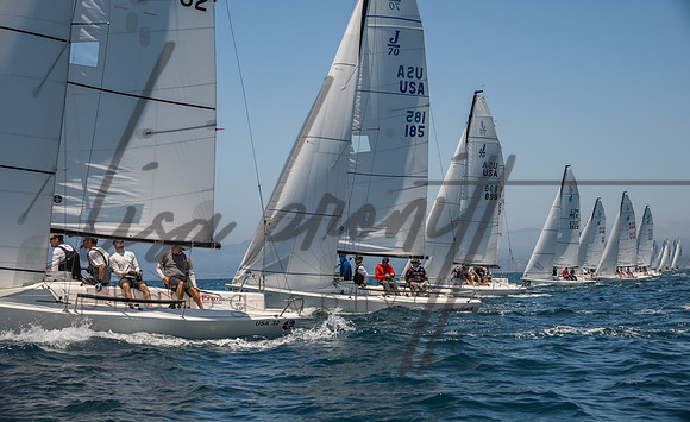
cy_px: 207
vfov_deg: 21.6
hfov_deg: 34.7
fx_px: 1105
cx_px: 350
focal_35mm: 59
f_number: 9
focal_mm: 55
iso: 640
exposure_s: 1/1000
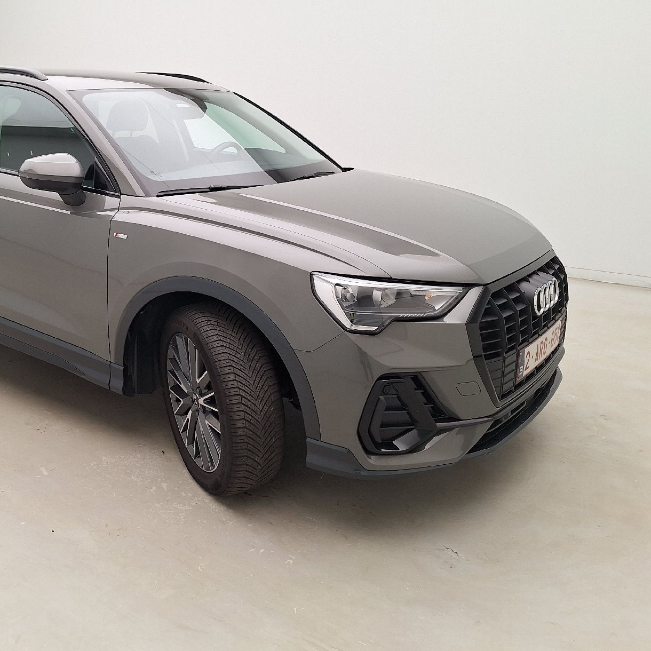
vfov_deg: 50.9
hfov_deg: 50.0
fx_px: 681
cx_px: 209
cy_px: 270
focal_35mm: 32
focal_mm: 5.54
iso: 50
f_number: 1.8
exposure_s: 1/100
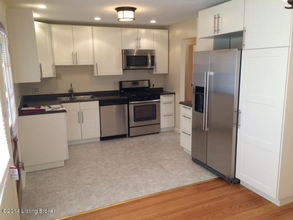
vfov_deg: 48.2
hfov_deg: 61.7
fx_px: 245
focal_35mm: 29
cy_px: 110
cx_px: 146
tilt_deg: -12.9
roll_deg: +2.6
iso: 50
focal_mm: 4.15
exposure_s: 1/30
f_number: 2.2
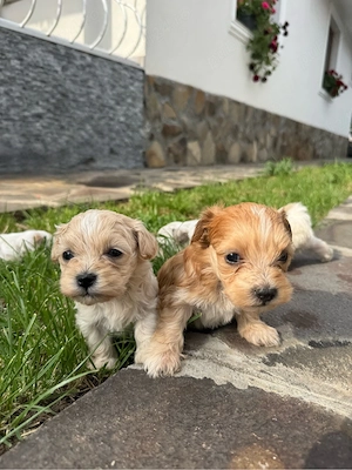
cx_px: 176
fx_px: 325
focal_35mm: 24
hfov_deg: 56.8
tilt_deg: -13.8
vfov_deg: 71.6
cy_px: 235
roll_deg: -2.9
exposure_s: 1/1488
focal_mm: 6.76
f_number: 1.78
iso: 80
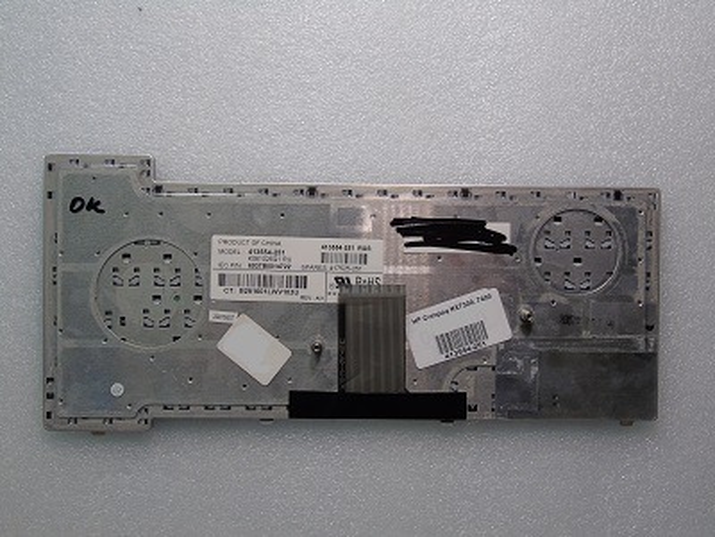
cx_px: 358
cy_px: 268
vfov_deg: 41.8
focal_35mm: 34
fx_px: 702
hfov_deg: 54.0
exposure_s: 1/15
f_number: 5.6
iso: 100
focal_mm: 6.1
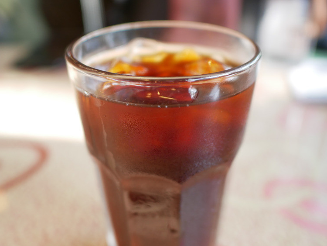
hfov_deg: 46.8
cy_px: 159
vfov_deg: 35.7
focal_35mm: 40
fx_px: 378
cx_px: 171
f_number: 1.8
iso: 200
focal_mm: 15
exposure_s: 1/125
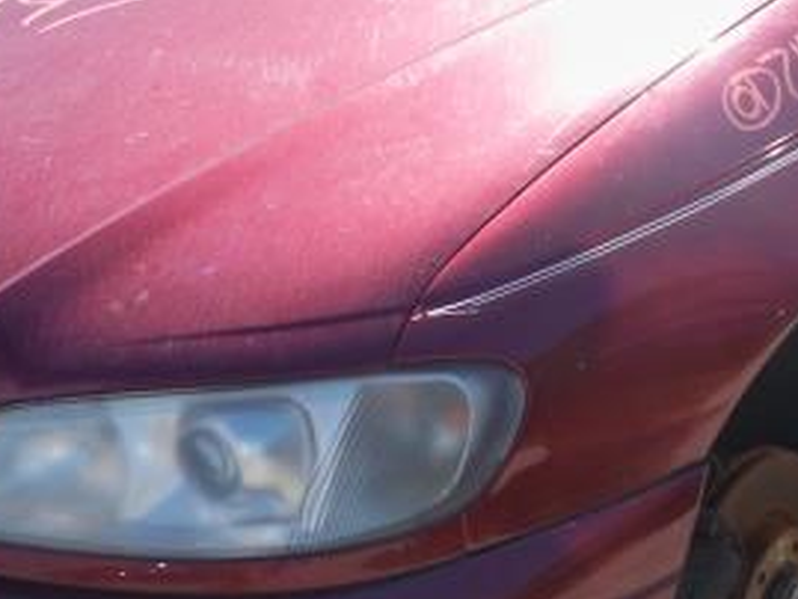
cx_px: 433
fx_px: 2399
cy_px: 169
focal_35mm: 104
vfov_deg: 14.2
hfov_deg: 18.9
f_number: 3.1
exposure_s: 1/500
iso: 80
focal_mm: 6.3
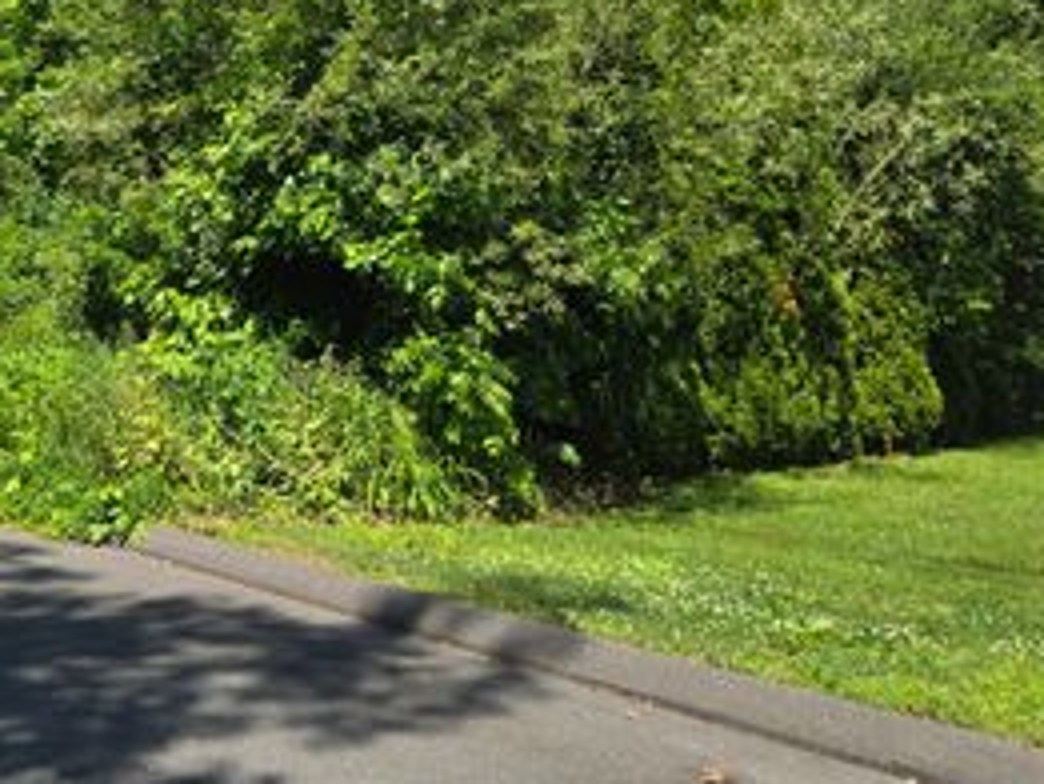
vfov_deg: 31.8
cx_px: 220
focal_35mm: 44
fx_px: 1328
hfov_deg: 41.2
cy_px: 126
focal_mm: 5.4
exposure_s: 1/1202
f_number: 1.8
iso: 25
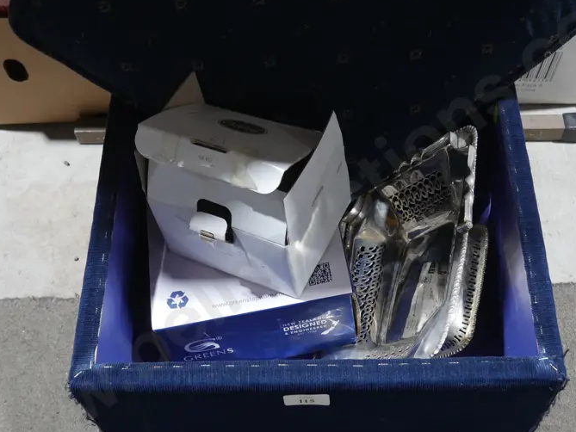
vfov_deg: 29.7
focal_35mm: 49
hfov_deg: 38.8
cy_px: 223
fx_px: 815
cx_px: 322
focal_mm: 16
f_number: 3.6
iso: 500
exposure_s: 1/60
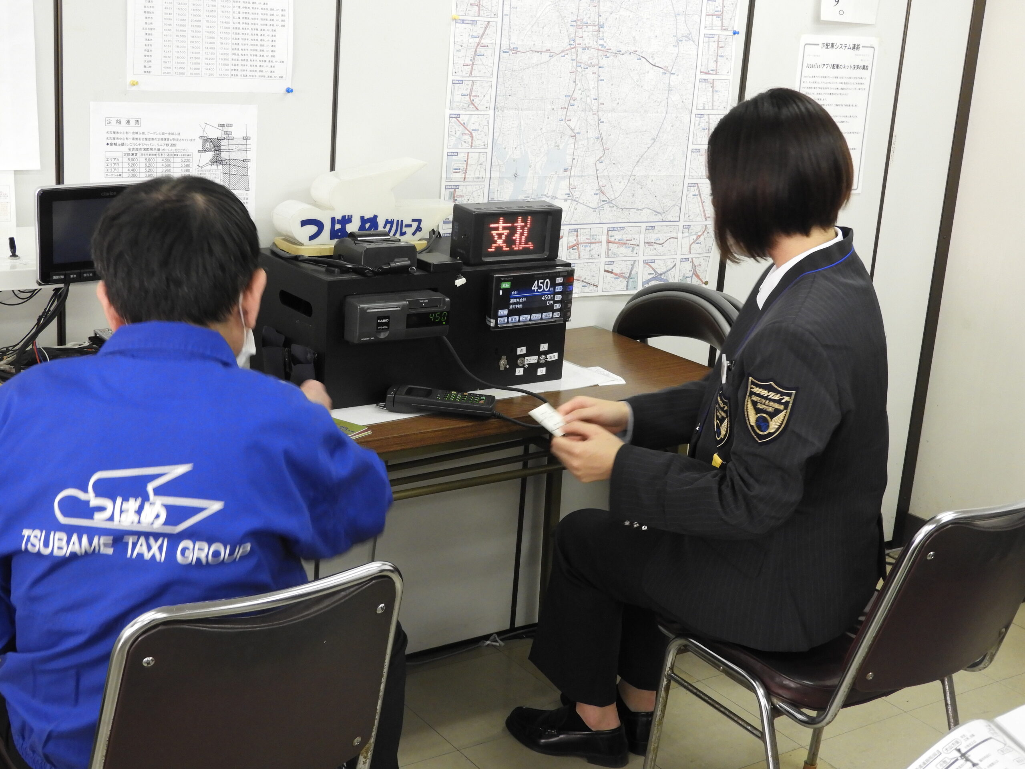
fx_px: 1481
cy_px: 384
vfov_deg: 29.1
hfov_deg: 38.2
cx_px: 512
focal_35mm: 50
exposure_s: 1/30
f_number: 4
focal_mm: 9
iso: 360
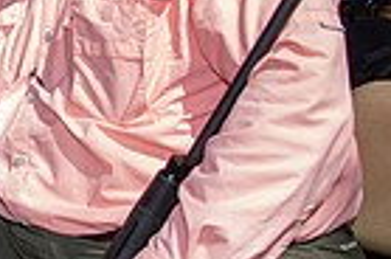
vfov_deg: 12.0
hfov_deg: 14.9
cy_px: 59
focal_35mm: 113
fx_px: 1224
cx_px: -385
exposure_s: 1/250
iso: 50
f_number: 6.3
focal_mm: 27
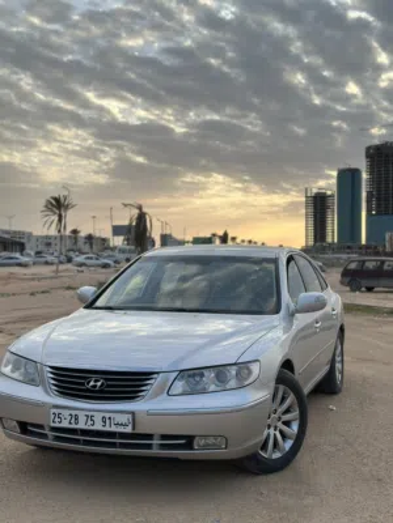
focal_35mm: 48
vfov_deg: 39.7
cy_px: 262
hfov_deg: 30.3
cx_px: 196
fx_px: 727
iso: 80
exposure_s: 1/1323
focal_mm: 6.86
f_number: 1.78
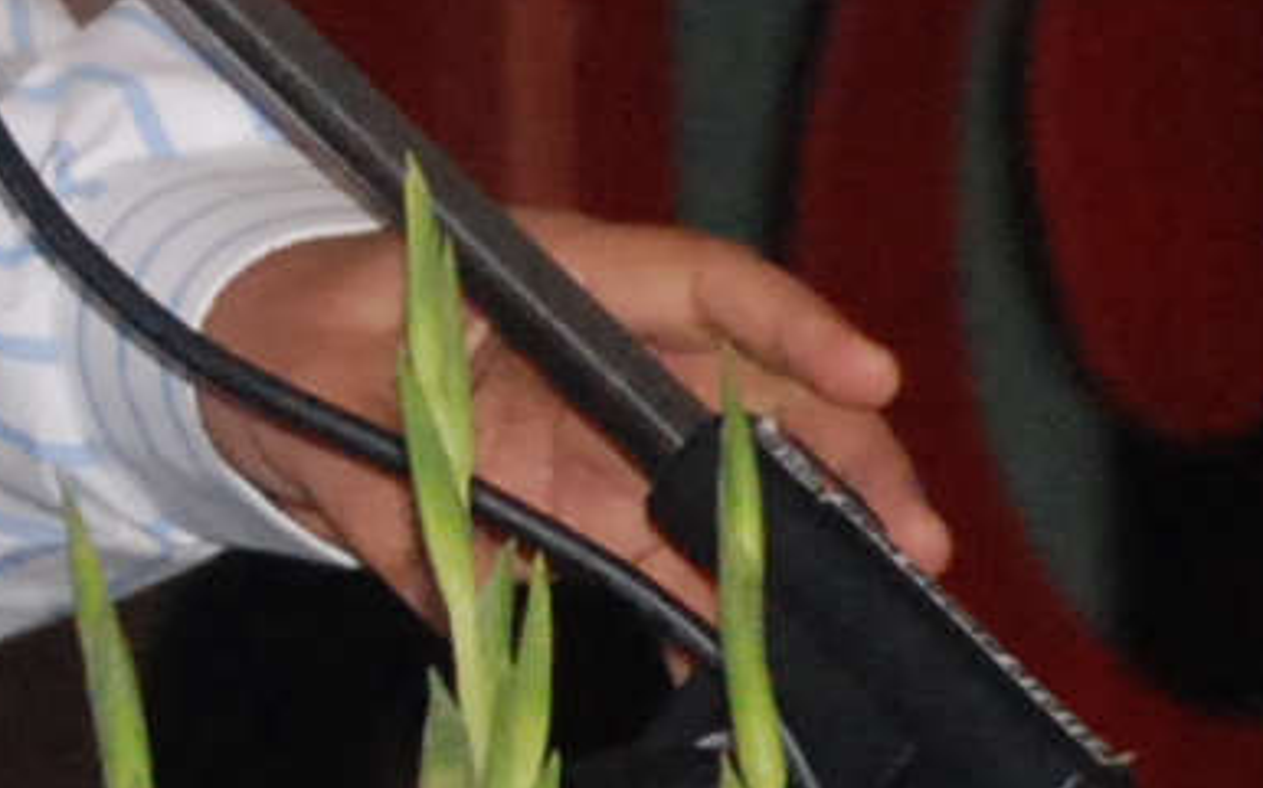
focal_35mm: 1381
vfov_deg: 1.0
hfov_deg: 1.5
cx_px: -677
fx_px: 47521
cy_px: -186
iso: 1000
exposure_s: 1/200
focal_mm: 120
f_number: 5.6
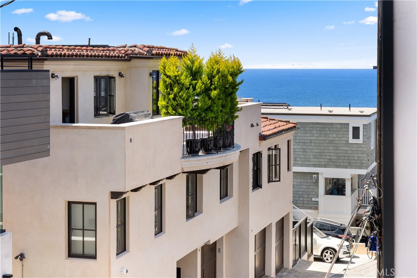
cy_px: 139
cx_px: 208
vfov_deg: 19.5
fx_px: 811
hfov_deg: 28.8
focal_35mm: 70
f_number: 9
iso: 640
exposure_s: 1/200
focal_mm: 70
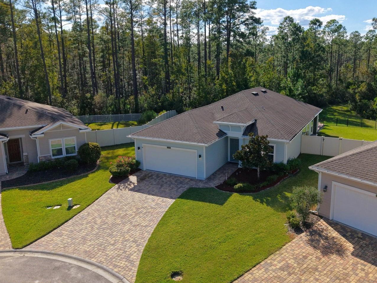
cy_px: 127
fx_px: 327
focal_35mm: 30
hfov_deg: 59.6
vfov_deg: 46.7
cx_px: 222
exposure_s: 1/125
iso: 200
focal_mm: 8.67
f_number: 1.8
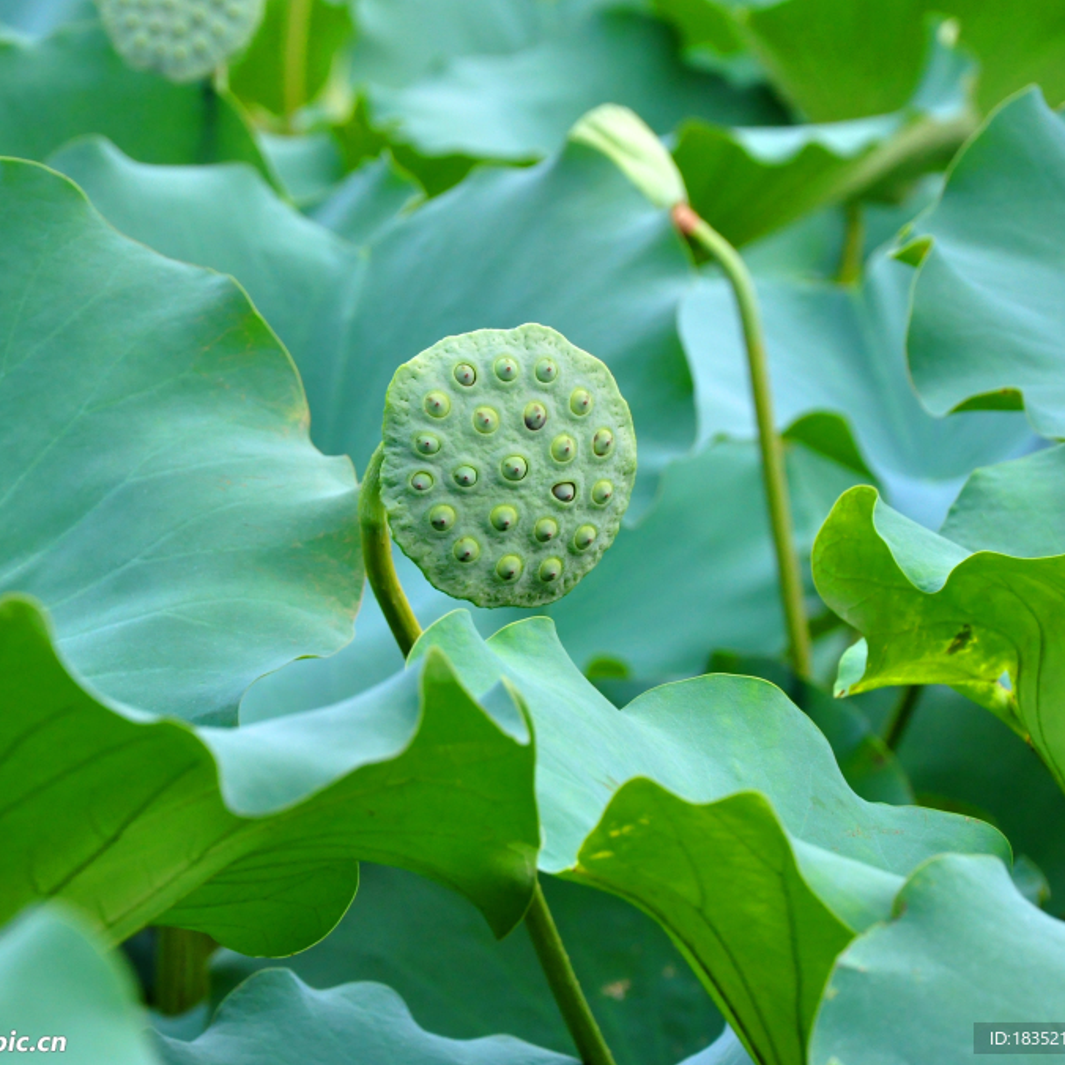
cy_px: 534
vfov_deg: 8.6
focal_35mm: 203
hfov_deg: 8.6
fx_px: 7054
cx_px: 540
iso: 800
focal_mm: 105
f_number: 9
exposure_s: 1/125
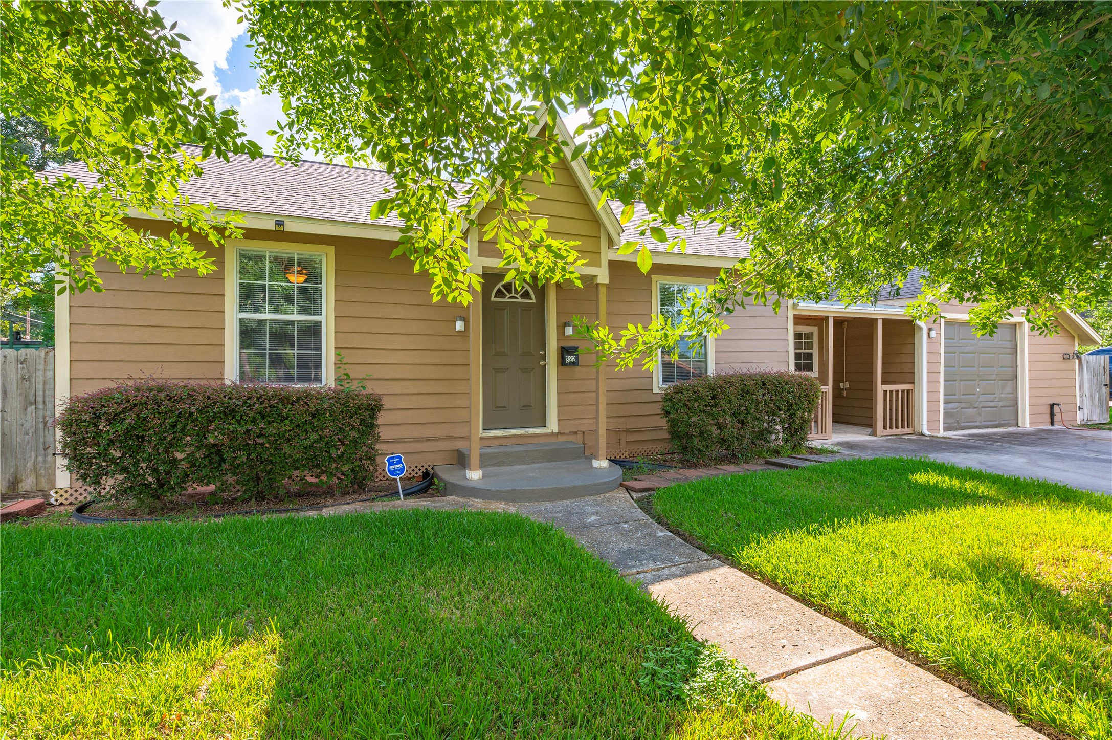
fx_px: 525
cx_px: 556
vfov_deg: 70.4
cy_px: 370
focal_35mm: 17
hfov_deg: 93.3
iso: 125
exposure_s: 1/80
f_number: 13
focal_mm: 17
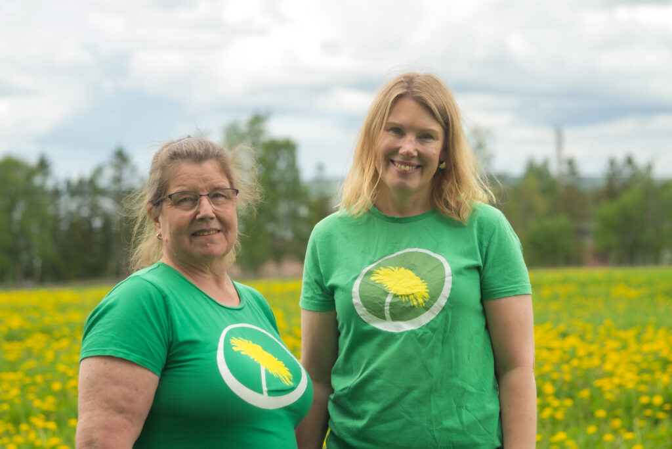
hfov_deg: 19.5
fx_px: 1960
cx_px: 336
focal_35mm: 105
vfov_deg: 13.0
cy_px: 224
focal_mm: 105
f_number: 2.5
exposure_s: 1/400
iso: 100
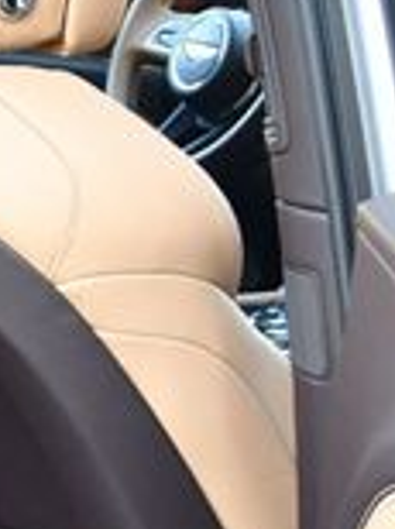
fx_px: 2197
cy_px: 491
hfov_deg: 9.1
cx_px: -591
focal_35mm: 144
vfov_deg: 13.6
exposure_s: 1/200
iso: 800
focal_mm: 18
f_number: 3.5
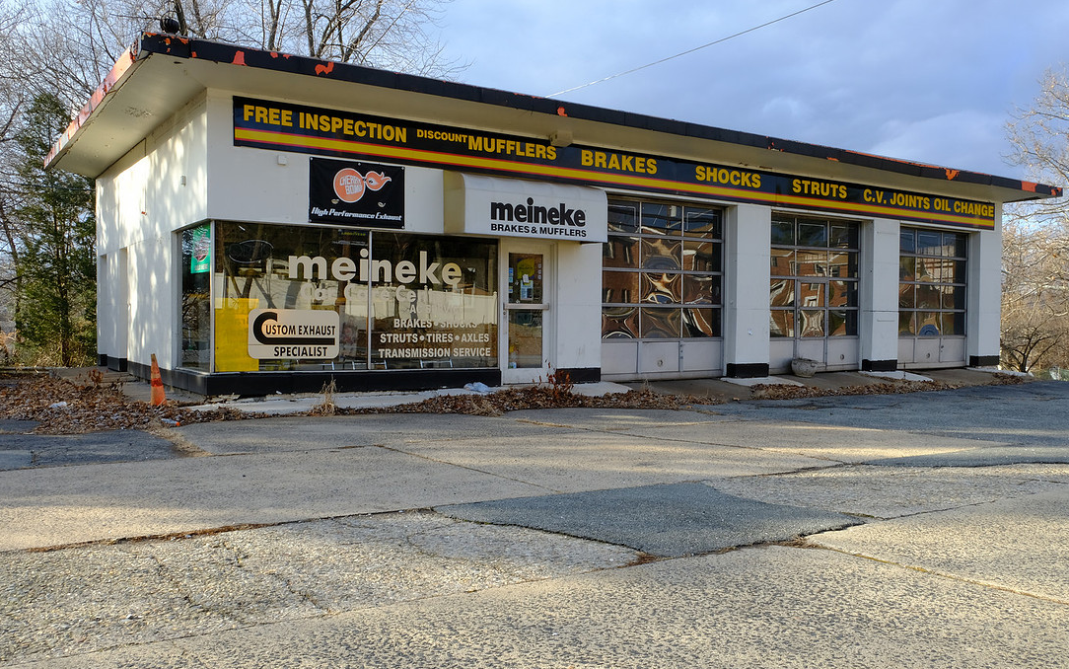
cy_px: 345
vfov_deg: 41.9
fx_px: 874
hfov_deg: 62.9
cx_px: 533
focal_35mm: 30
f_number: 22
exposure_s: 1/10
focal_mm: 19.6
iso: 200
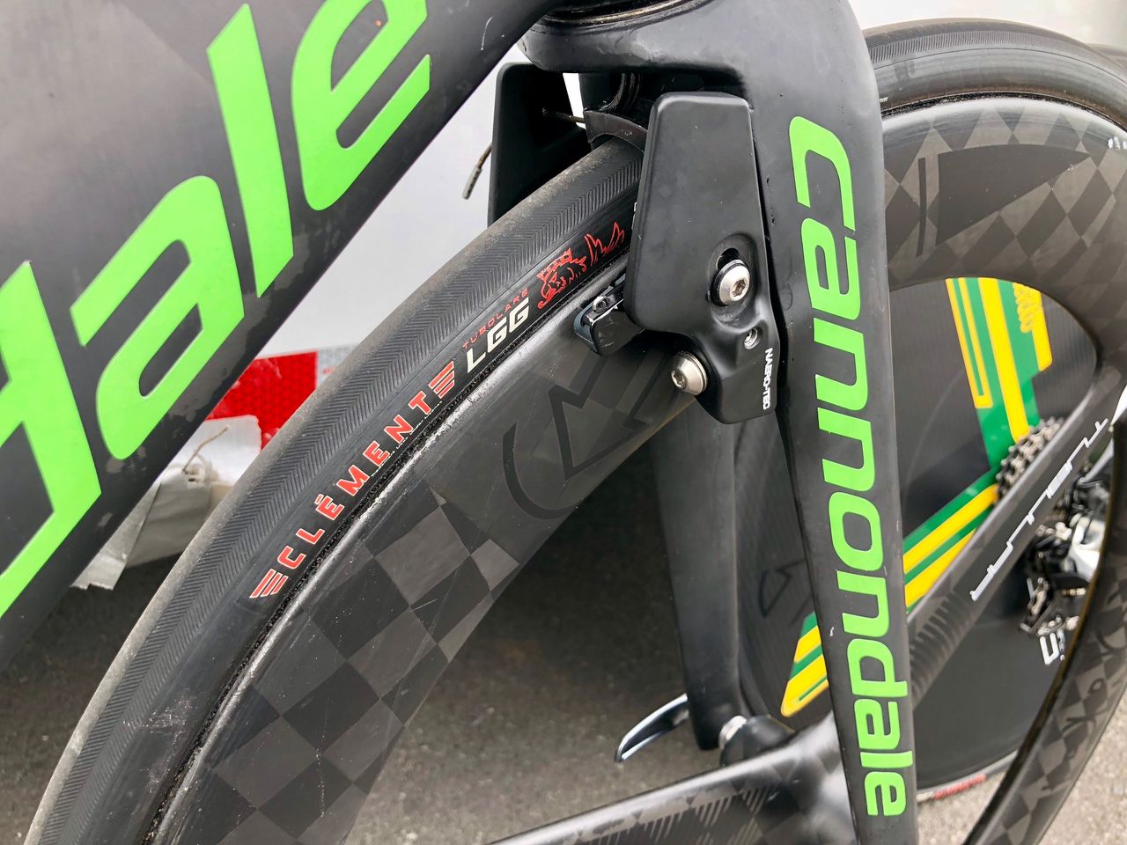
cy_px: 422
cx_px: 564
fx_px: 912
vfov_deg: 49.7
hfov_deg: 63.4
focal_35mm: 28
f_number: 1.8
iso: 20
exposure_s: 1/126
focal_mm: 3.99
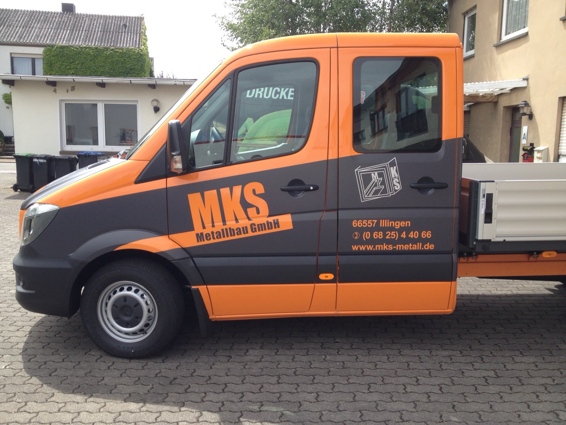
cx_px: 283
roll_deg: -1.2
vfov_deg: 40.7
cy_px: 212
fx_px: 572
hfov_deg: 52.6
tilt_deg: -10.5
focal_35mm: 35
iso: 50
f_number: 2.4
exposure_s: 1/699
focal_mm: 4.28
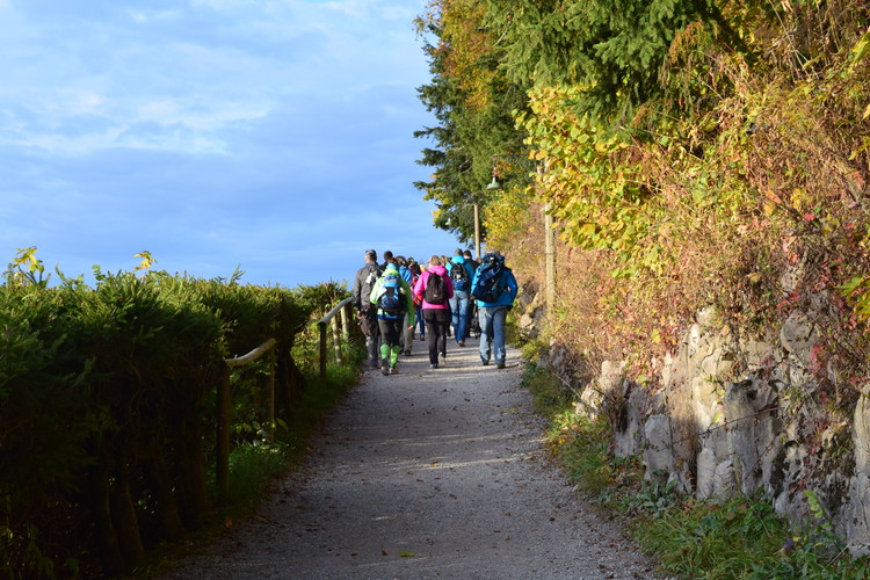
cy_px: 290
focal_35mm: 72
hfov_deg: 28.1
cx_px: 435
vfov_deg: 18.9
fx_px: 1740
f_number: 9
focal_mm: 48
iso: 400
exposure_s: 1/160
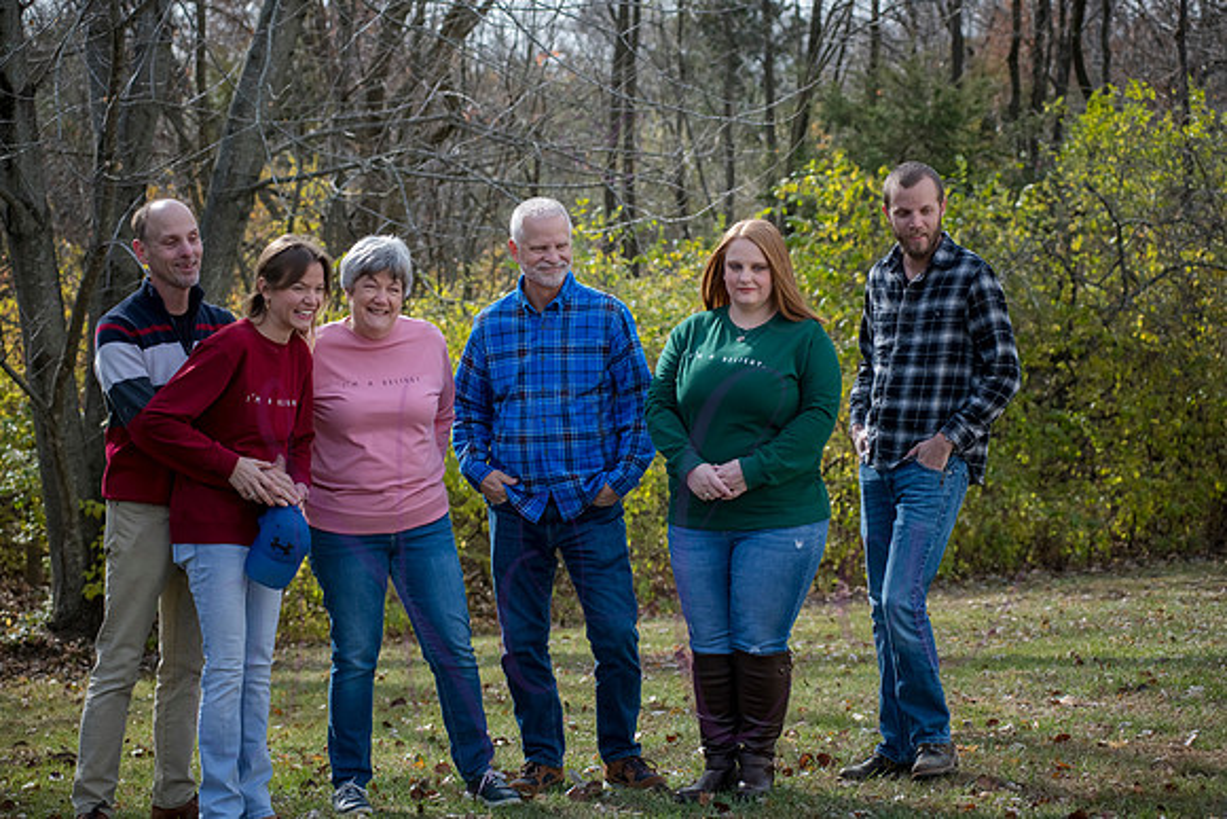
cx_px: 614
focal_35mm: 80
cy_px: 410
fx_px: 2727
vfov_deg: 17.1
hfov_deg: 25.4
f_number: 5
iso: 400
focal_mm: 80
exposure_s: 1/800
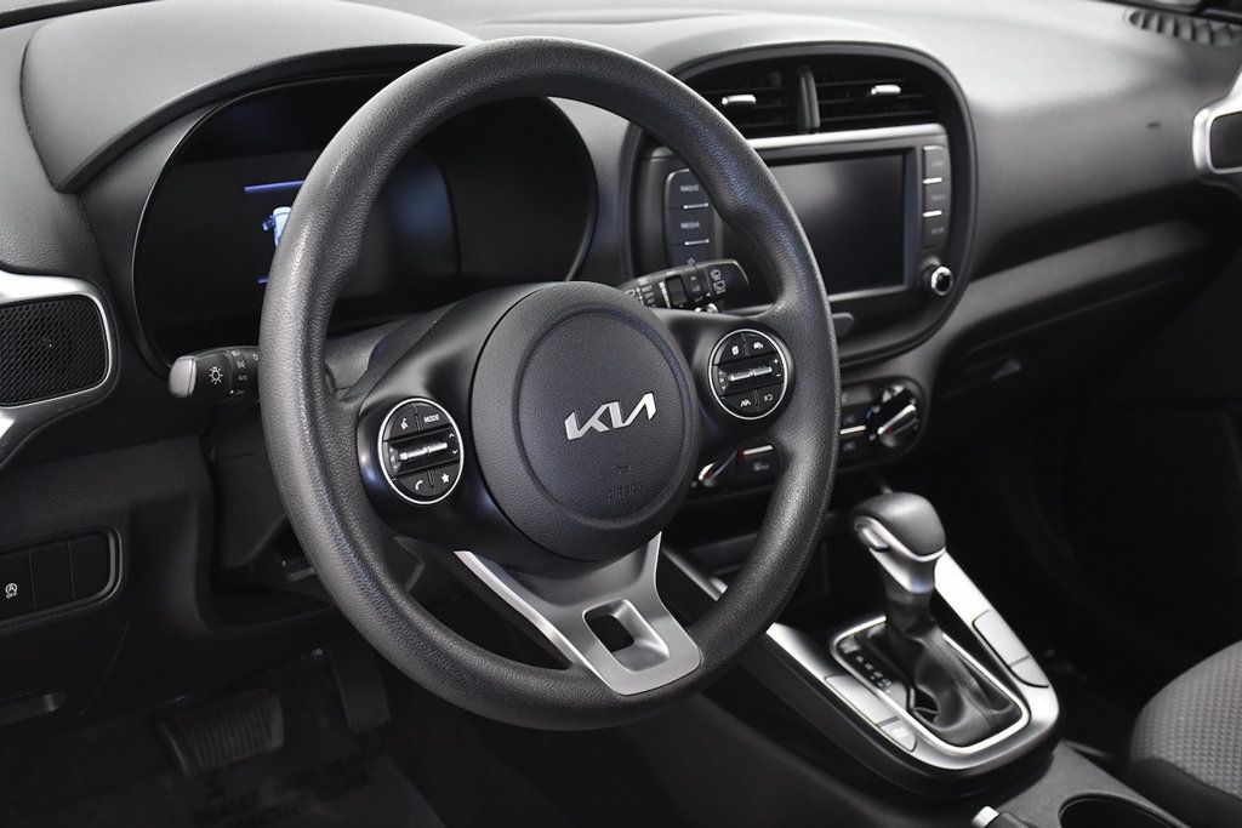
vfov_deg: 28.1
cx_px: 621
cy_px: 414
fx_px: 1656
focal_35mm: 48
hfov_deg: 41.1
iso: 2500
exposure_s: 1/160
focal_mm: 32
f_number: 4.5
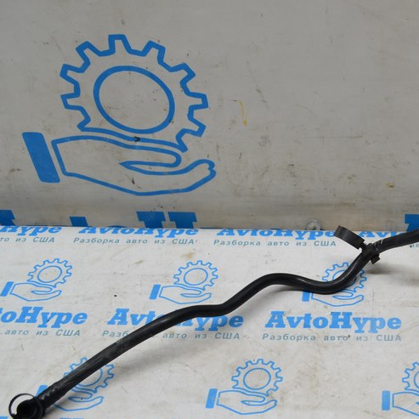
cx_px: 415
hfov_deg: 30.1
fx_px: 726
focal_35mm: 53
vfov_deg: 32.2
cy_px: 217
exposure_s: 1/100
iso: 400
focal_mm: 20
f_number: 5
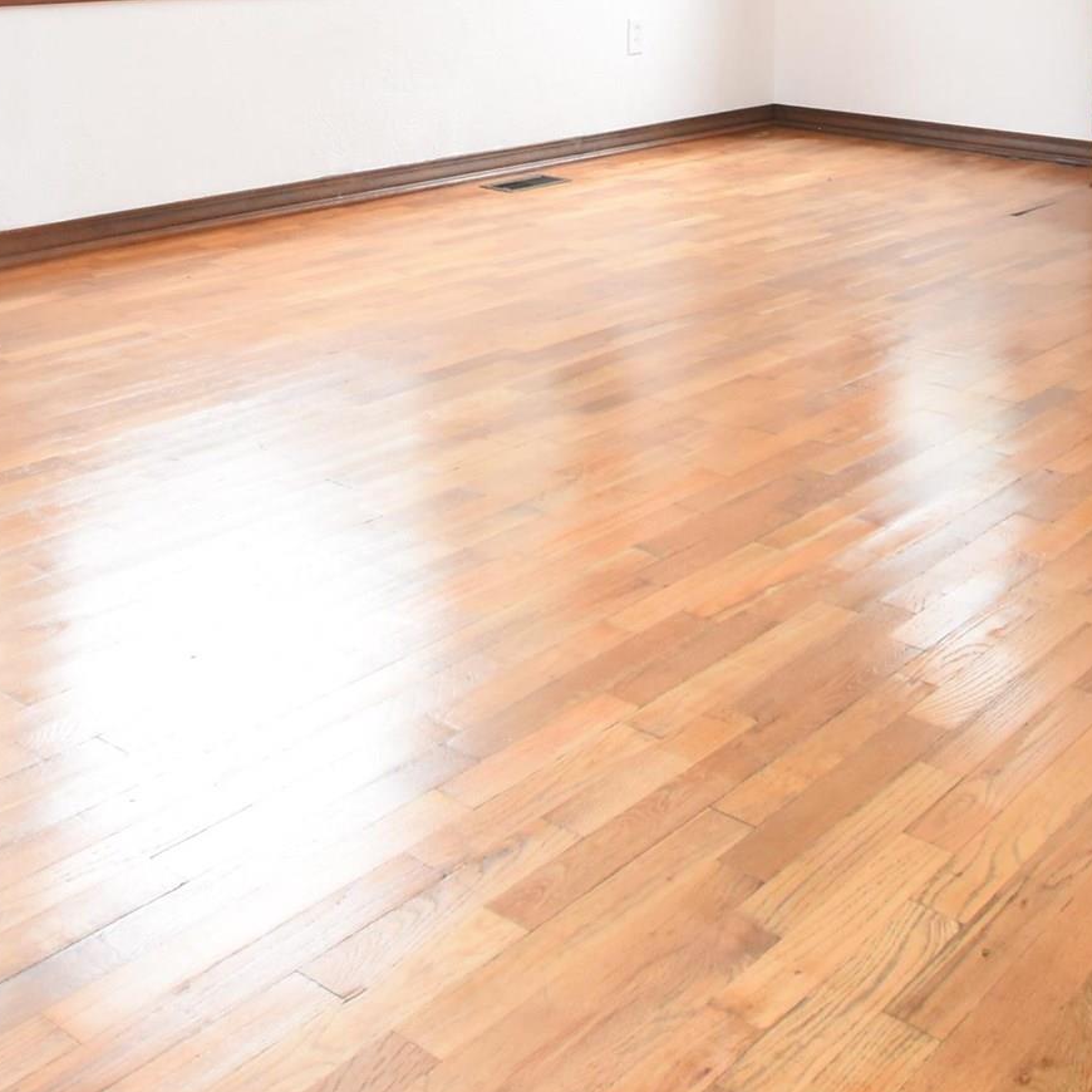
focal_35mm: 45
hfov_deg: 37.5
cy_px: -161
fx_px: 1606
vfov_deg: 32.2
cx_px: 624
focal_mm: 10
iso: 800
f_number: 4.5
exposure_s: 1/60
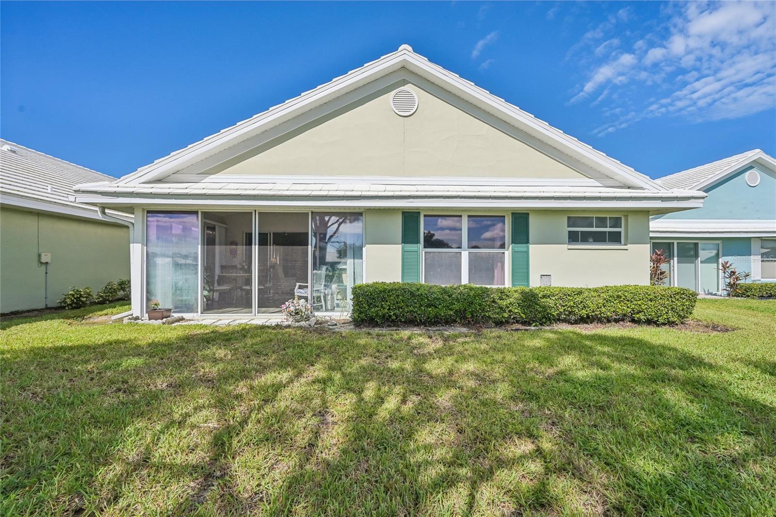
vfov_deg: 75.5
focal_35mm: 16
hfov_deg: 98.6
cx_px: 388
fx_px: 334
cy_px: 258
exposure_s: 1/1600
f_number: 8
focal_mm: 15.5
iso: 400
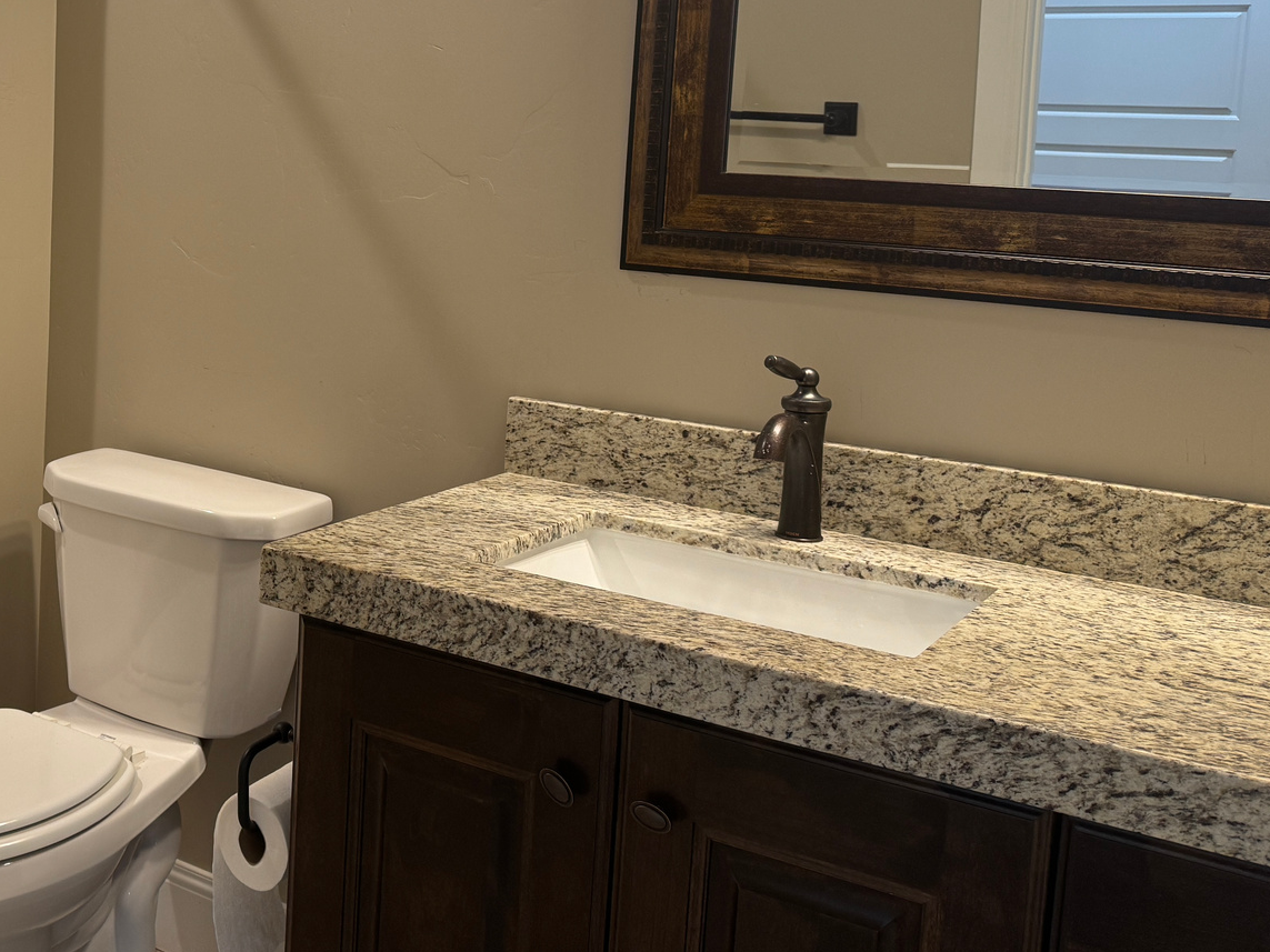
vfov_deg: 33.3
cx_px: 246
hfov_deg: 41.8
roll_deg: -2.8
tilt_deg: -6.3
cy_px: 309
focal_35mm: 43
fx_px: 1577
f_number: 1.78
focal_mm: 6.76
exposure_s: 1/60
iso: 125
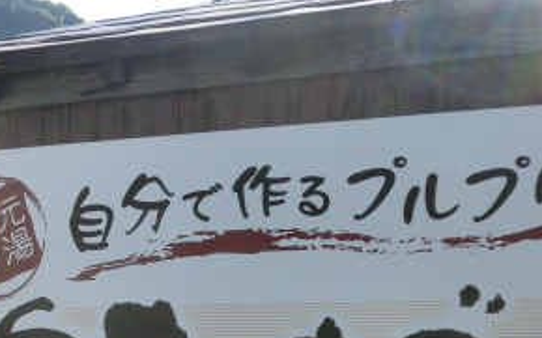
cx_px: 155
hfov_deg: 20.1
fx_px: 1521
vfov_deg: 12.4
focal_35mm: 103
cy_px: 416
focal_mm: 7.9
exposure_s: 1/400
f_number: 3.4
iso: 80
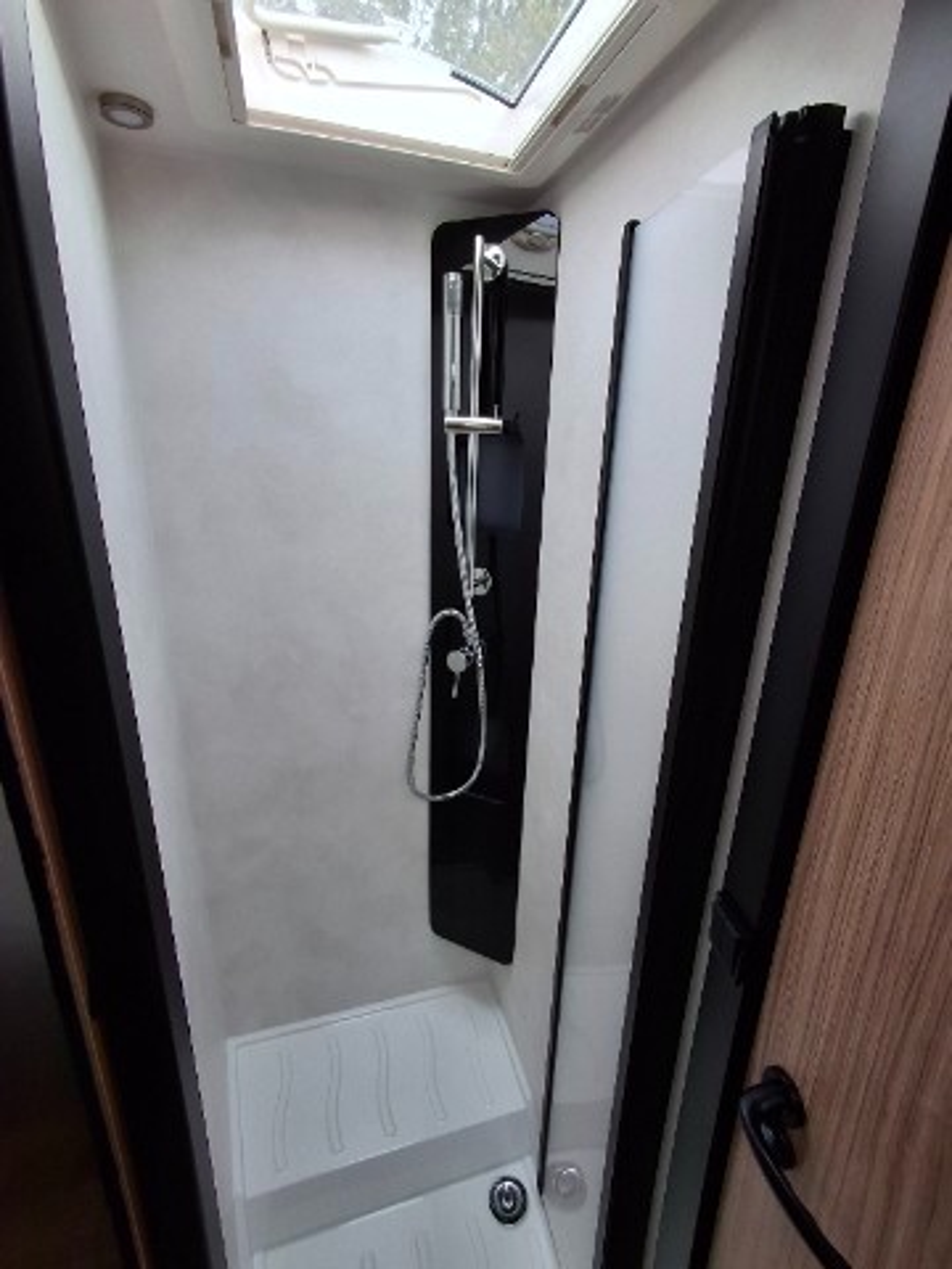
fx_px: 587
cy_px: 634
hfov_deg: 78.1
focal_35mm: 16
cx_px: 476
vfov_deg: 94.5
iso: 40
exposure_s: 1/60
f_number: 2.2
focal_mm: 1.64
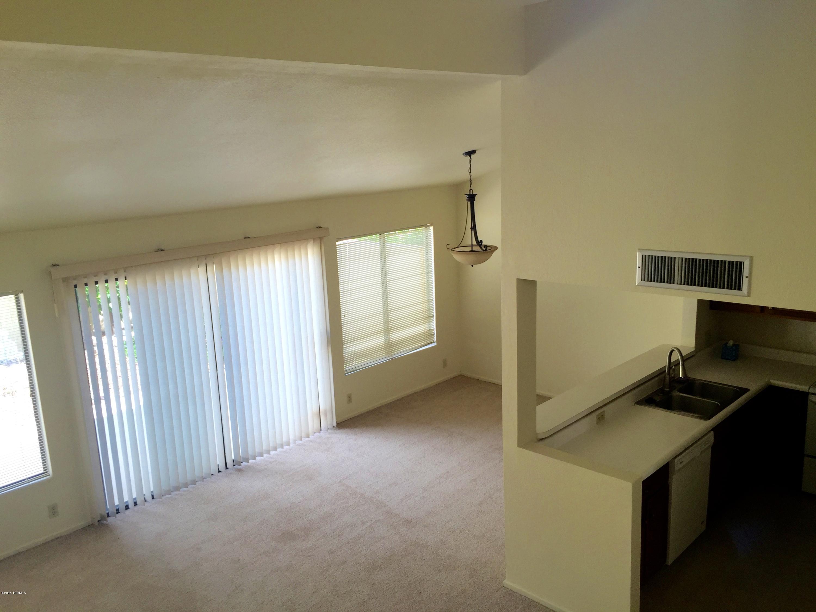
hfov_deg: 61.7
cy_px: 306
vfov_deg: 48.2
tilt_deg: -12.8
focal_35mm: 29
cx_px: 408
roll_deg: +1.2
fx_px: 684
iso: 32
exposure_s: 1/146
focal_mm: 4.15
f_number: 2.2
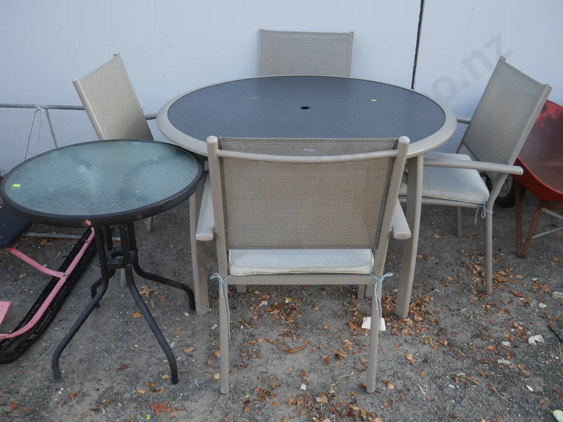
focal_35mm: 32
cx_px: 282
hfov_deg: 56.8
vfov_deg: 44.2
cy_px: 211
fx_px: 520
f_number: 4
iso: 200
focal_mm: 16
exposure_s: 1/125
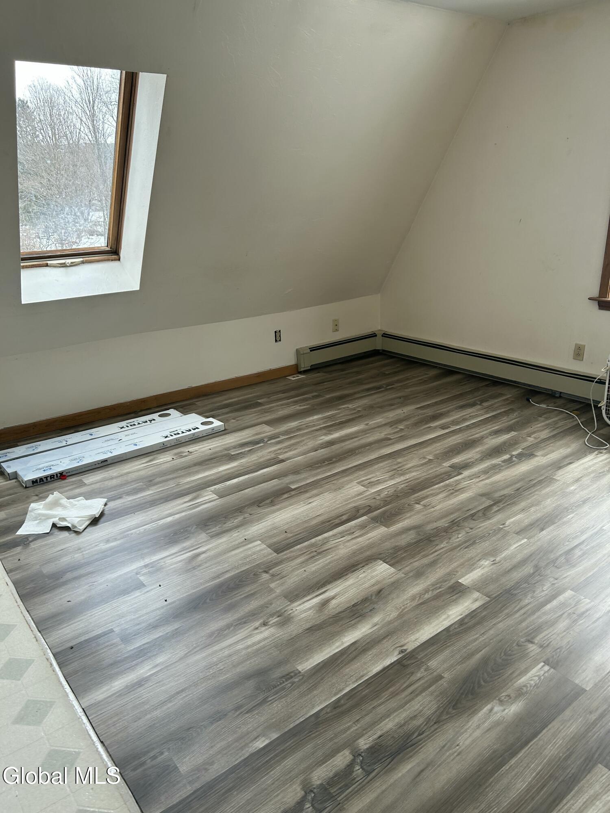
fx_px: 611
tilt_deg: -18.5
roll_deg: -0.4
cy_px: 406
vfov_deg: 67.3
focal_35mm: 26
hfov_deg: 53.1
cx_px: 305
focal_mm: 5.7
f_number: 1.5
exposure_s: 1/131
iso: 64
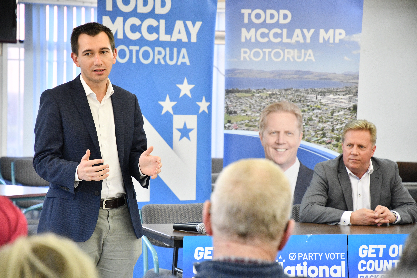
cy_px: 139
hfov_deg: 17.1
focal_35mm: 120
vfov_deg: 11.4
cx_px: 208
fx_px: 1390
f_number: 4
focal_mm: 80
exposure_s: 1/200
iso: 1600
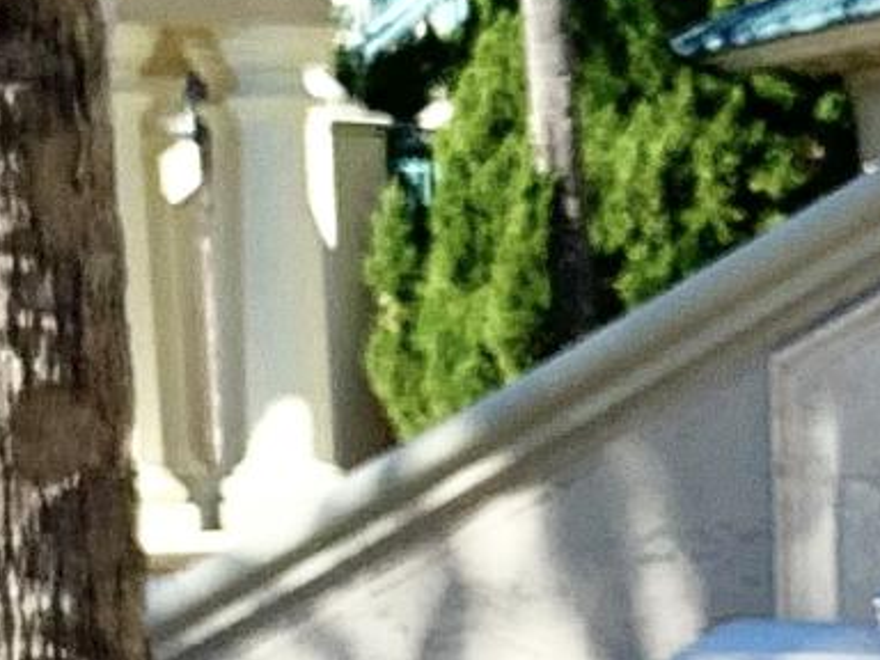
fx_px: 5161
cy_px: 1004
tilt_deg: -5.7
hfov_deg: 9.4
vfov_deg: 7.2
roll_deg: +0.6
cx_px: 1478
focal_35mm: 203
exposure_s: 1/2833
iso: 25
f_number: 1.8
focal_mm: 4.25
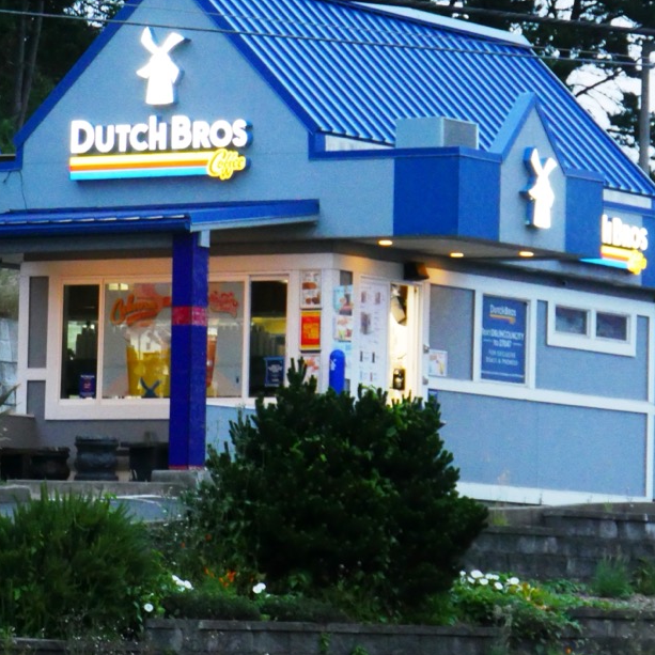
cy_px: 283
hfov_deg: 7.8
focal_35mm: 225
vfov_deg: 7.8
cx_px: 343
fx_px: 4817
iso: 3200
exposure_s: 1/60
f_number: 5.8
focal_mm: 78
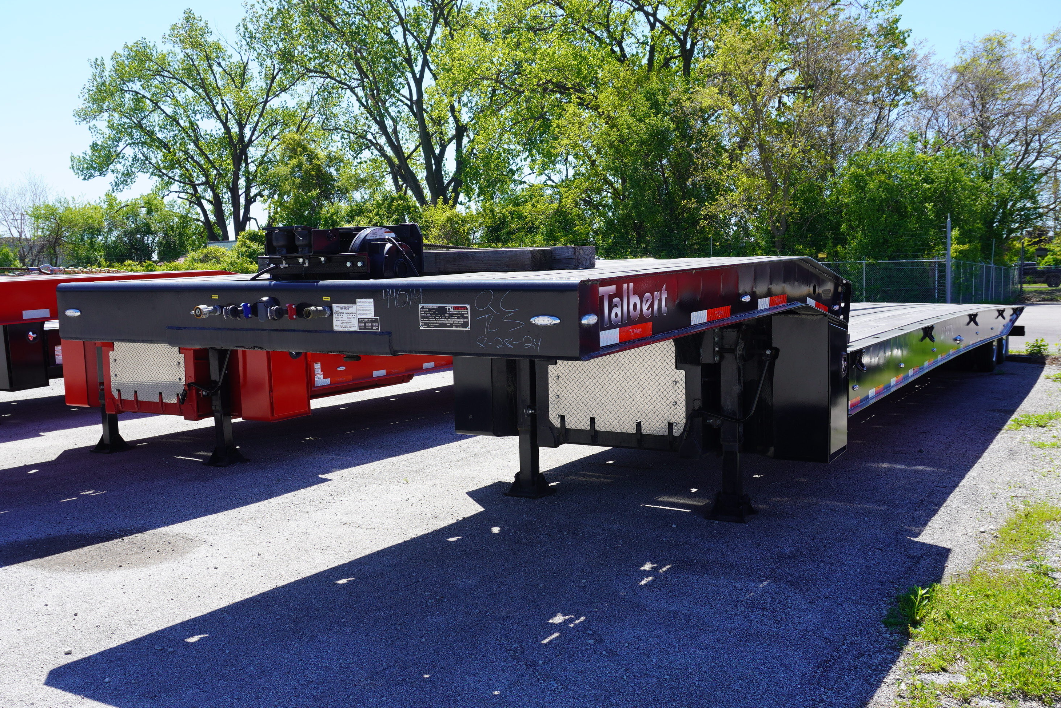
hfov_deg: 55.8
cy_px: 356
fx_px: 1002
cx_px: 523
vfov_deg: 38.9
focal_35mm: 34
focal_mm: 22
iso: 100
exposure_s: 1/125
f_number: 8
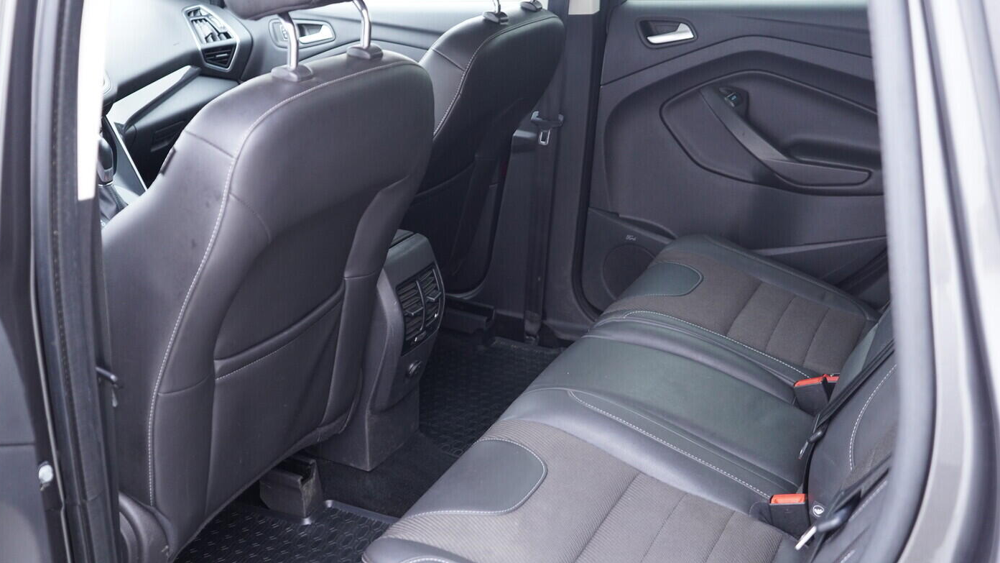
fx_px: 1034
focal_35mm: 39
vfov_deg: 30.4
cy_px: 270
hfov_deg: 51.6
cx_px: 483
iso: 640
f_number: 2.8
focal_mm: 24
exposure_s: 1/40
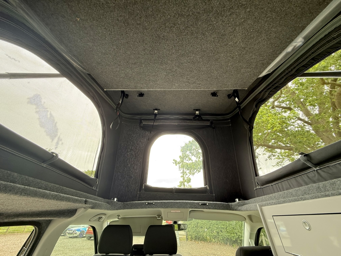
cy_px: 128
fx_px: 138
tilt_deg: +32.7
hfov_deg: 102.1
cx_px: 170
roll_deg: -1.2
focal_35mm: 14
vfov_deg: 85.7
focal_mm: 2.22
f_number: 2.2
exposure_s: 1/99
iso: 64
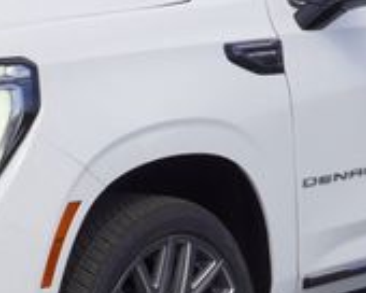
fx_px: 1785
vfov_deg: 9.4
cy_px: 181
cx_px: 95
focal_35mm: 165
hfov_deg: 11.7
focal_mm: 31
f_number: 11
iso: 100
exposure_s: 1/125
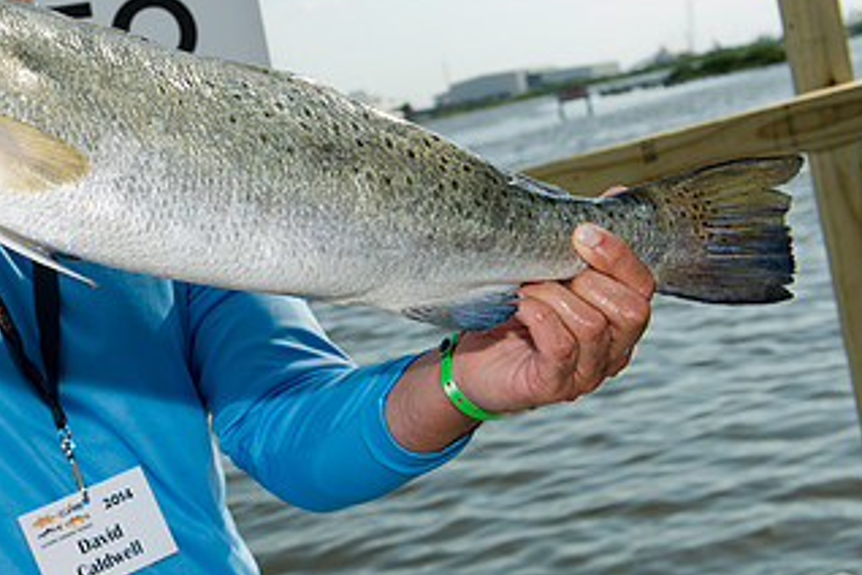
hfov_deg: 27.0
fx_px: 1748
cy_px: 222
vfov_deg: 18.6
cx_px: 144
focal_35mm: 73
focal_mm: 40
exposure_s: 1/250
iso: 125
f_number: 9
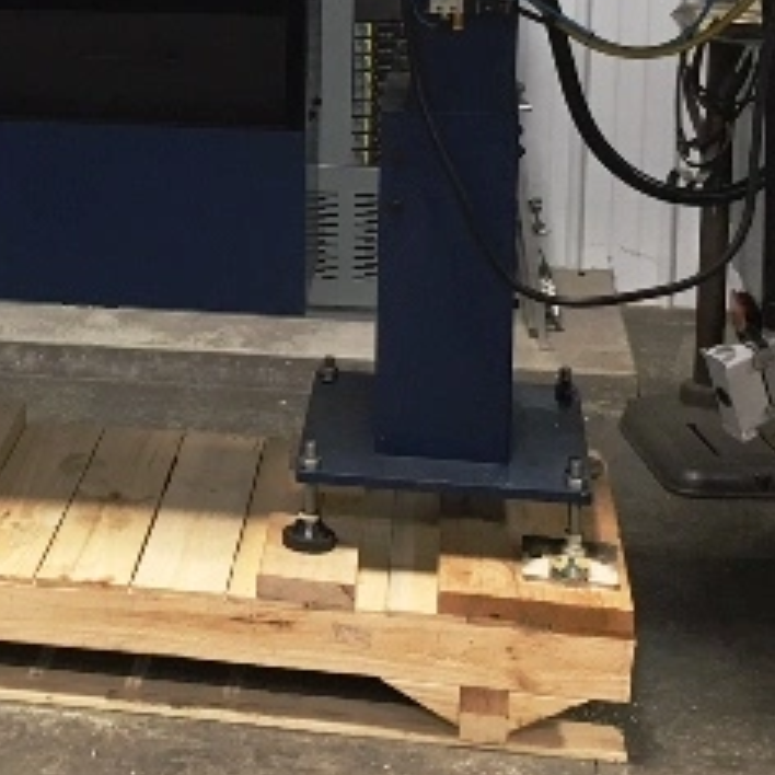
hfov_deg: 19.2
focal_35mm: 87
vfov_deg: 19.5
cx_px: -53
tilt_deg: -8.7
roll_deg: +0.1
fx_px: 2204
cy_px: 33
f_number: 2.2
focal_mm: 4.15
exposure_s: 1/30
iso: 80
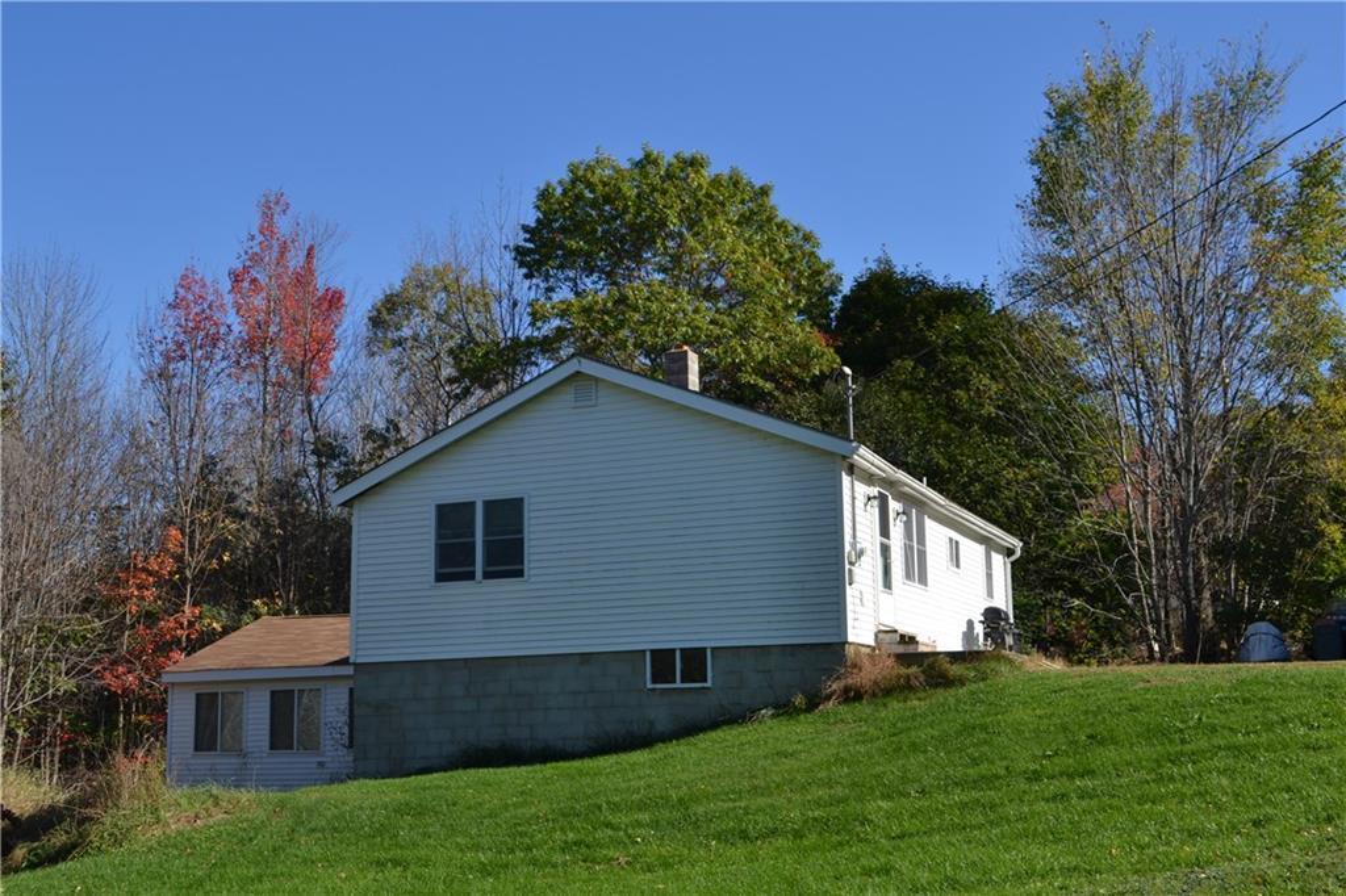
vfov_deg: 31.9
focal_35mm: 42
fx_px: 1570
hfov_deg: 46.4
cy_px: 448
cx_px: 673
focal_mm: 28
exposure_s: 1/200
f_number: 7.1
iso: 100
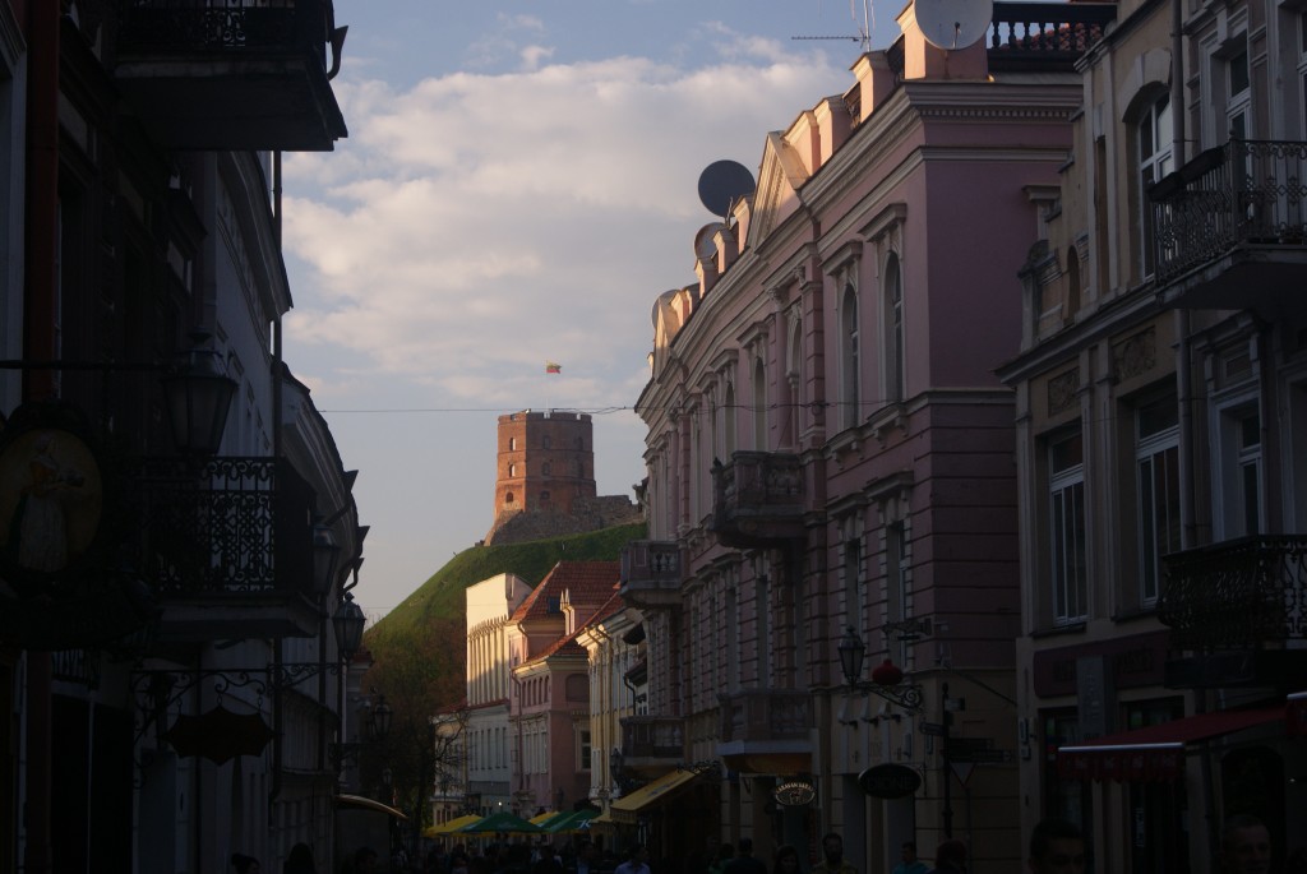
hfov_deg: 24.6
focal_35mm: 82
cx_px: 654
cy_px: 437
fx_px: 2998
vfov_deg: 16.6
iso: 100
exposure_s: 1/100
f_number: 6.3
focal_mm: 55
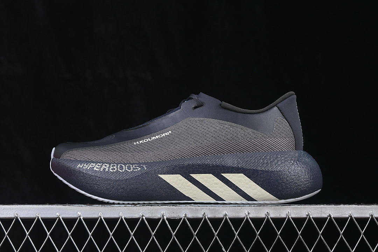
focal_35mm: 75
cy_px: 126
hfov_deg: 27.0
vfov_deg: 18.2
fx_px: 787
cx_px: 189
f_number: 7.1
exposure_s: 1/60
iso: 160
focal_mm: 50
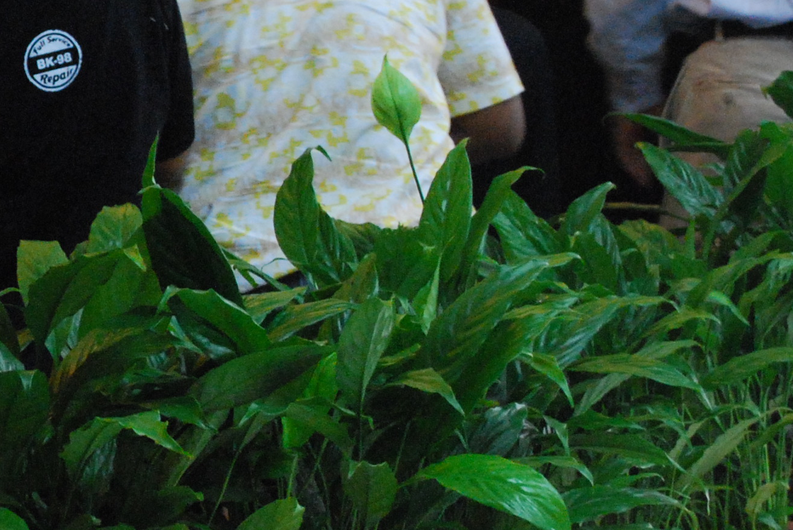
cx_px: -312
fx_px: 3329
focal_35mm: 151
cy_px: 121
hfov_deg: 13.0
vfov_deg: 9.1
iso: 1600
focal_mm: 34
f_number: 5.6
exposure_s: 1/25
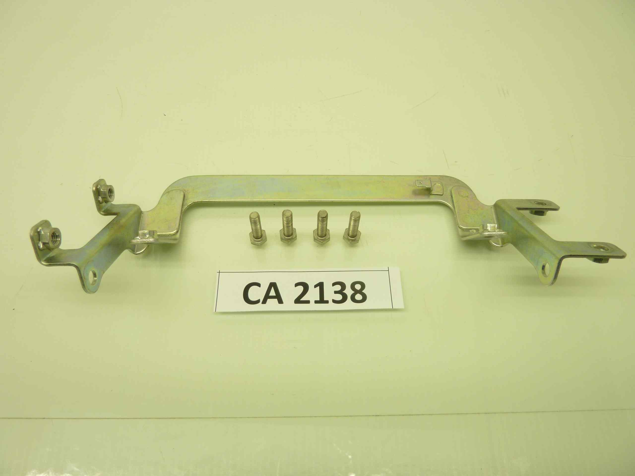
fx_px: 459
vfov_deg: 54.9
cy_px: 238
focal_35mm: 25
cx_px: 318
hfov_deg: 69.4
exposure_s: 1/30
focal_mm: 4.1
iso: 80
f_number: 3.3
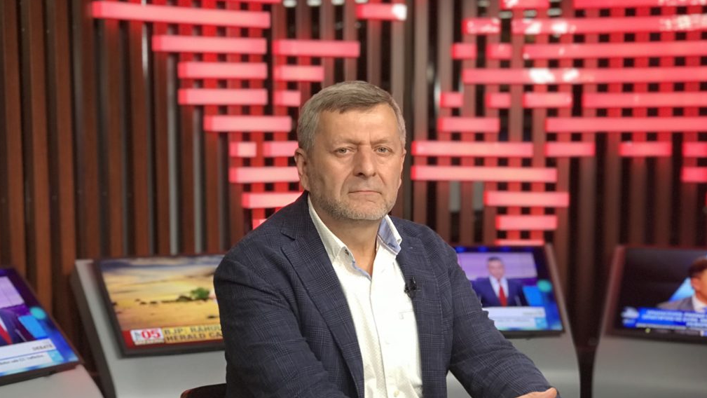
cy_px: 231
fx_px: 1181
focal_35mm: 63
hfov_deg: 33.3
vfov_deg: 19.1
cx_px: 355
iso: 200
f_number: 2.8
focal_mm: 6.6
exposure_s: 1/60
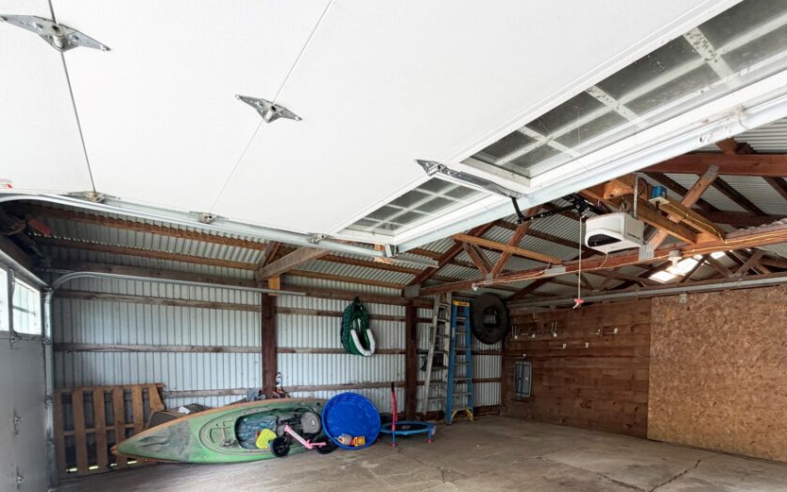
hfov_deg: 86.4
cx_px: 487
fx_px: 408
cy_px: 371
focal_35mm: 19
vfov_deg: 58.9
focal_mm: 2.22
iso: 160
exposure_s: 1/121
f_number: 2.2
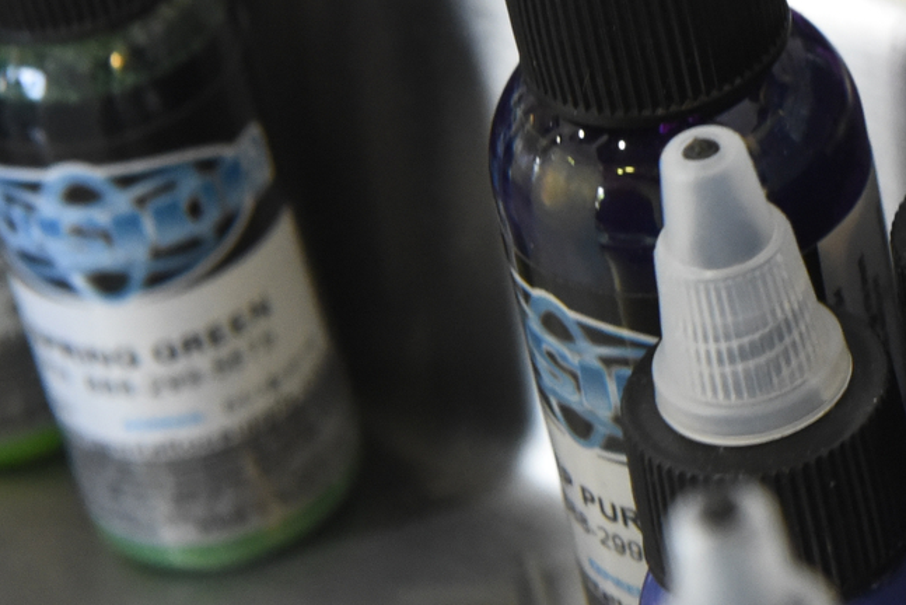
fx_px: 5791
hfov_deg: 8.7
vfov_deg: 5.9
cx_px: 1459
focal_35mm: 230
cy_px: -189
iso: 3200
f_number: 8
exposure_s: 1/100
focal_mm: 62
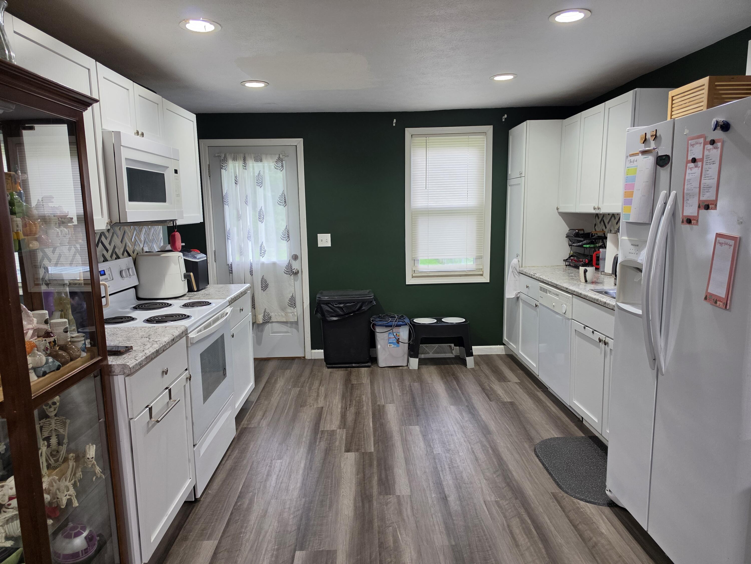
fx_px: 499
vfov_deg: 58.9
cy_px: 282
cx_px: 376
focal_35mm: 23
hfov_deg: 73.9
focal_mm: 6.5
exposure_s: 1/120
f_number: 1.4
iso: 125
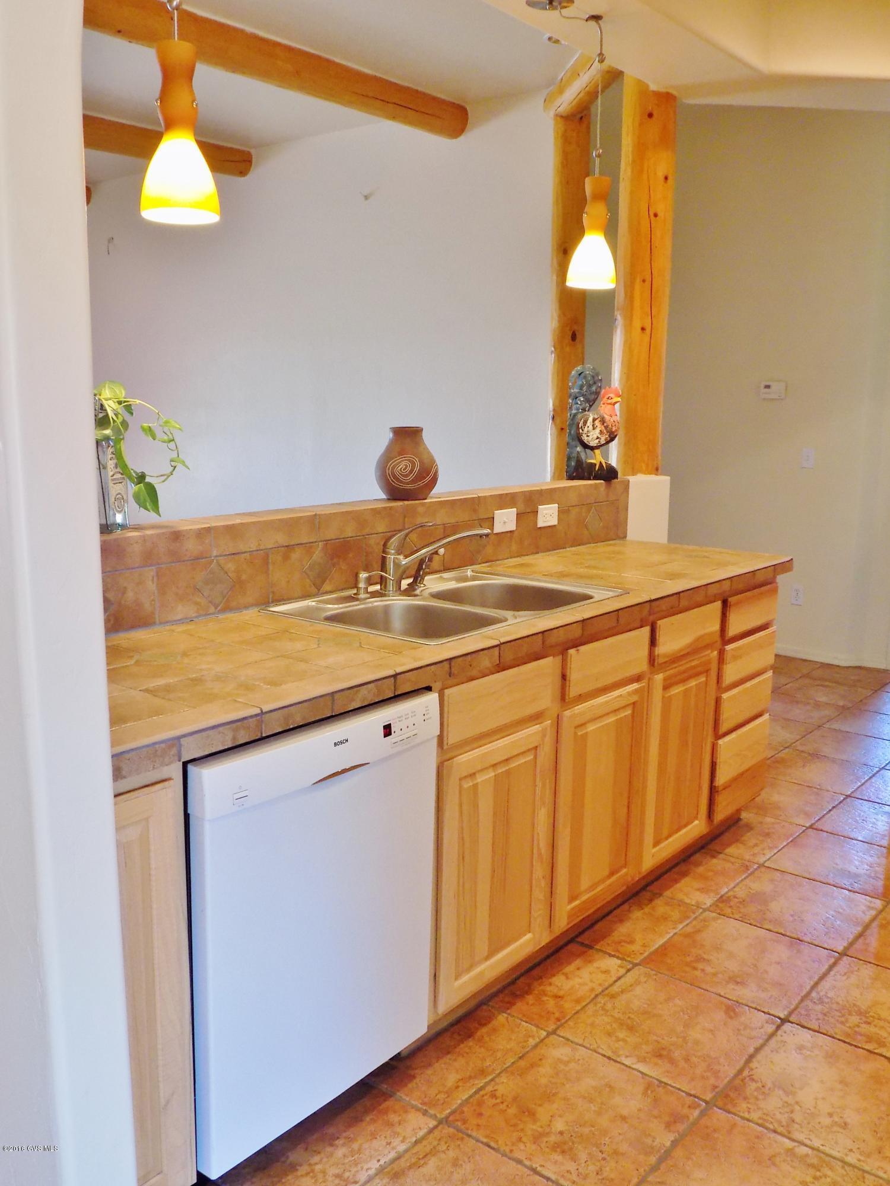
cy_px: 593
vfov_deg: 60.0
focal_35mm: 30
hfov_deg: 46.8
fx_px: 1028
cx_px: 445
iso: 250
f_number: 3.3
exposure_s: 1/30
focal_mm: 5.3
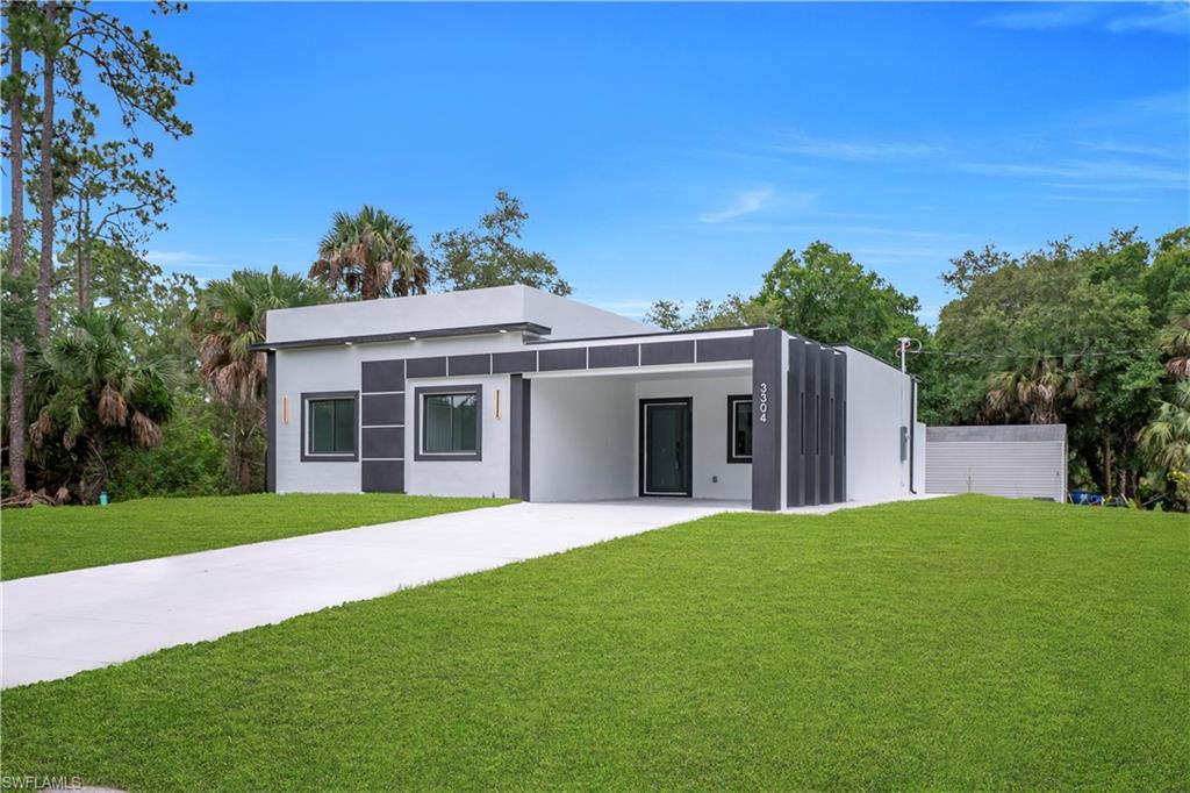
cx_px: 595
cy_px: 396
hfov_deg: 61.9
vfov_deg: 43.6
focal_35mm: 30
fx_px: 991
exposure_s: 1/200
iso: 100
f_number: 7.1
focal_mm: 20
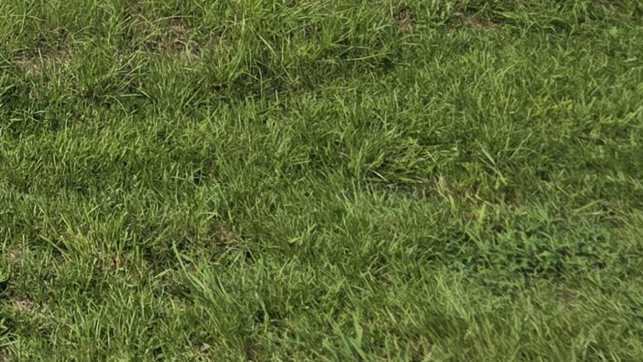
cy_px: -351
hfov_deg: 27.8
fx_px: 938
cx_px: -284
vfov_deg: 16.7
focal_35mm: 55
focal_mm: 2.2
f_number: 1.9
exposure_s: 1/1742
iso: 40
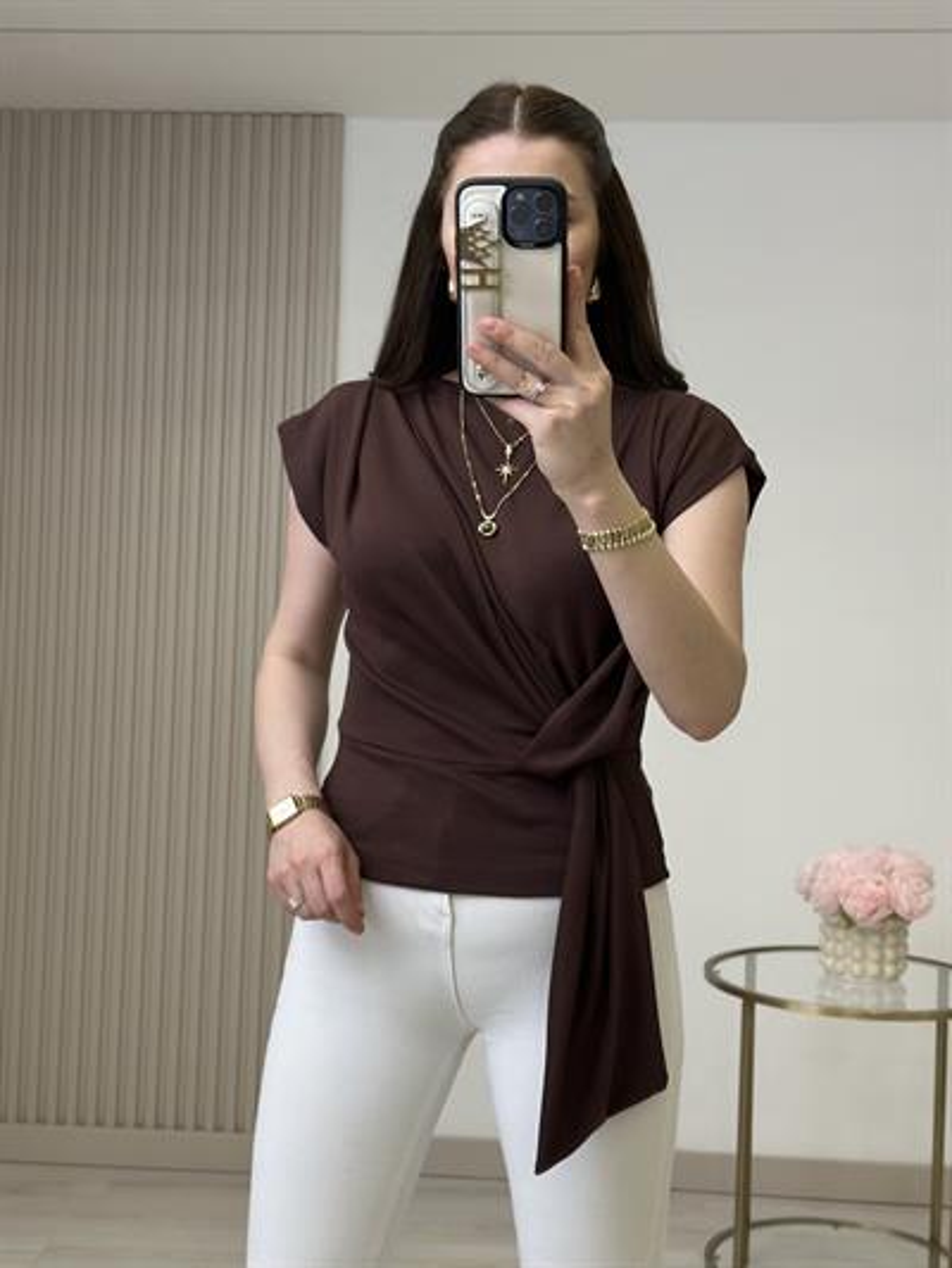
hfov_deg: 30.3
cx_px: 476
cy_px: 634
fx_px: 1759
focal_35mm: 48
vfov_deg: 39.6
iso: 80
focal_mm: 6.86
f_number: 1.78
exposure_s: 1/254
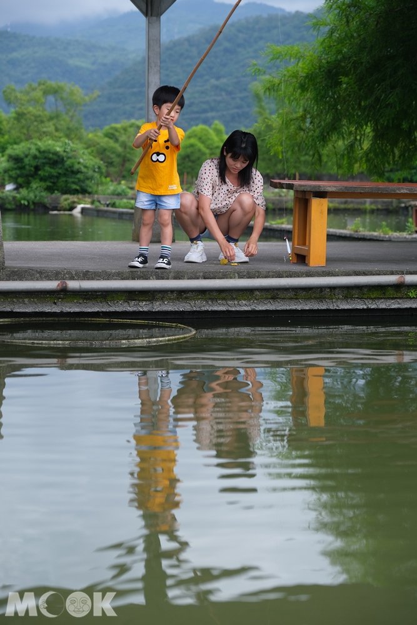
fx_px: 1442
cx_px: 208
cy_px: 312
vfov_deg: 24.5
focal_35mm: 83
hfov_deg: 16.5
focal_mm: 55
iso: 250
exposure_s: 1/450
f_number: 2.8
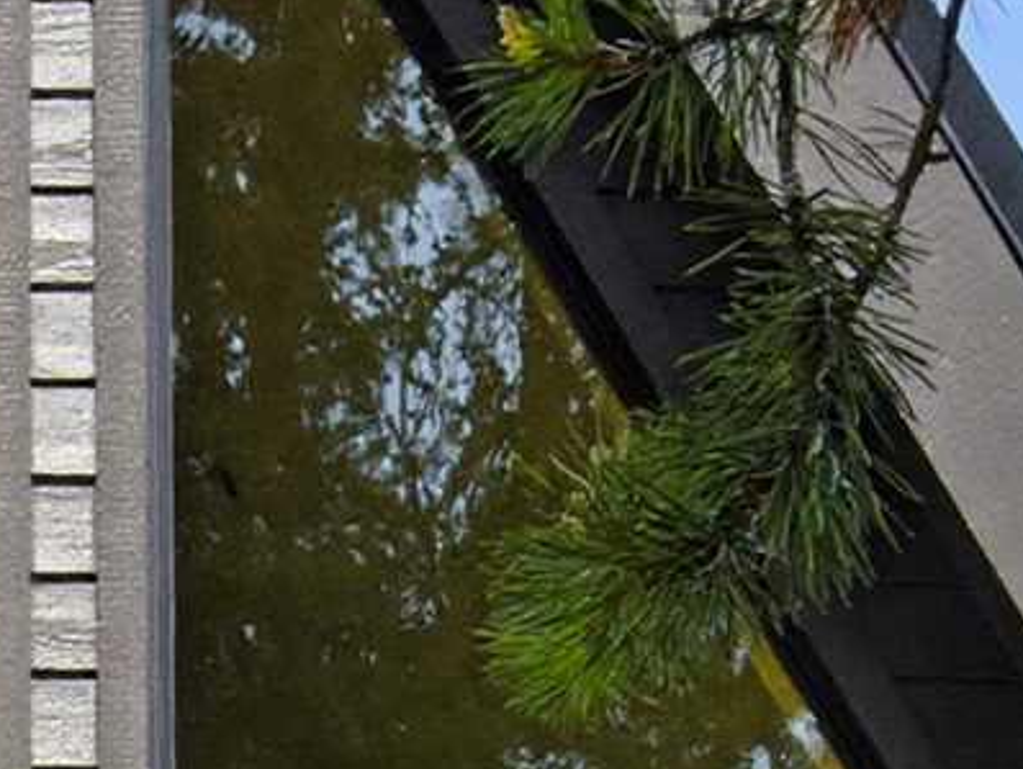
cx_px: -319
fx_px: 4169
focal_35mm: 141
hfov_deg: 13.5
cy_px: 1829
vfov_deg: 9.4
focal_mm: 19
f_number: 14
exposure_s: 1/60
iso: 100
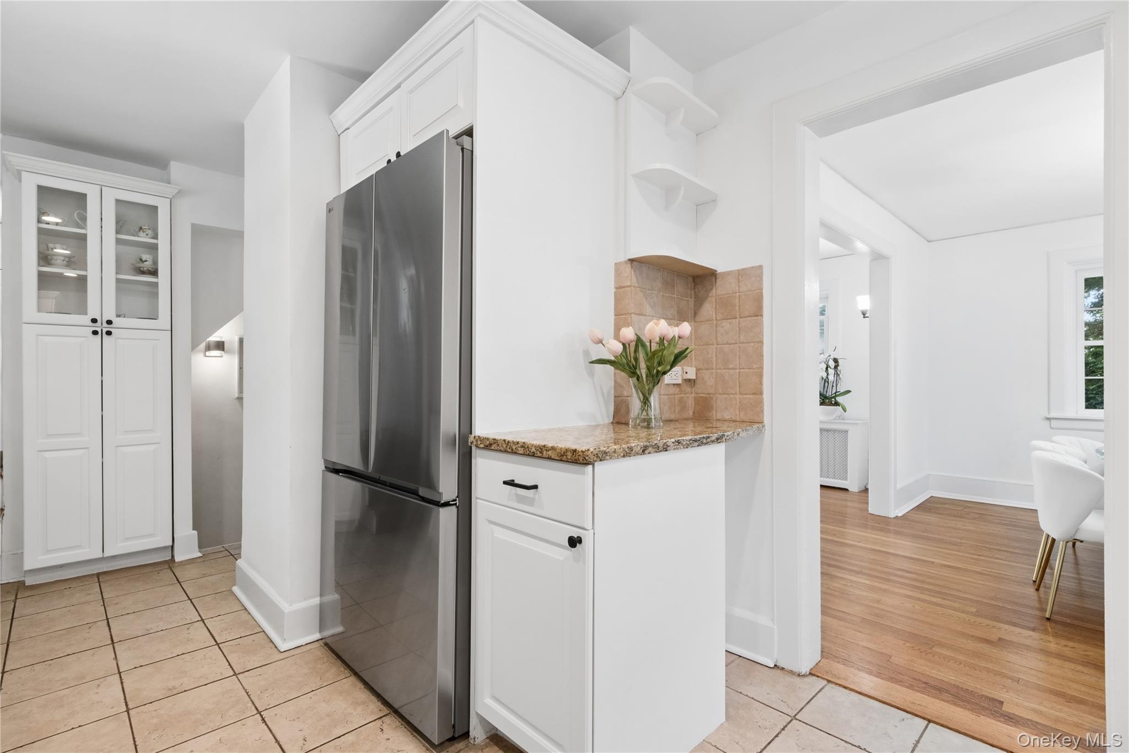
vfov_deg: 73.7
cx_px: 564
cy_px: 376
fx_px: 502
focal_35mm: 16
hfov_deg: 96.7
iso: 320
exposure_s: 1/8
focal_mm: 10.8
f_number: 9
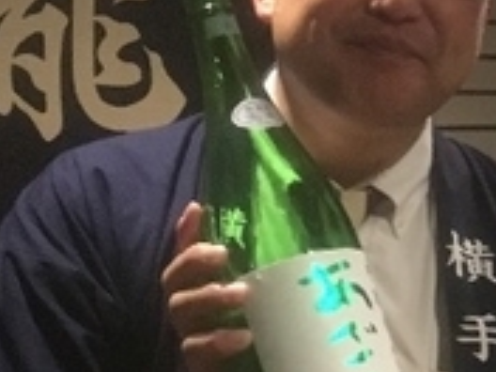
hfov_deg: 13.9
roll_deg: -1.3
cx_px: 775
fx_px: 1891
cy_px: 225
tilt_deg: -4.6
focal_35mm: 132
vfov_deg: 11.2
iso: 250
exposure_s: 1/15
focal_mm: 4.15
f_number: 2.2
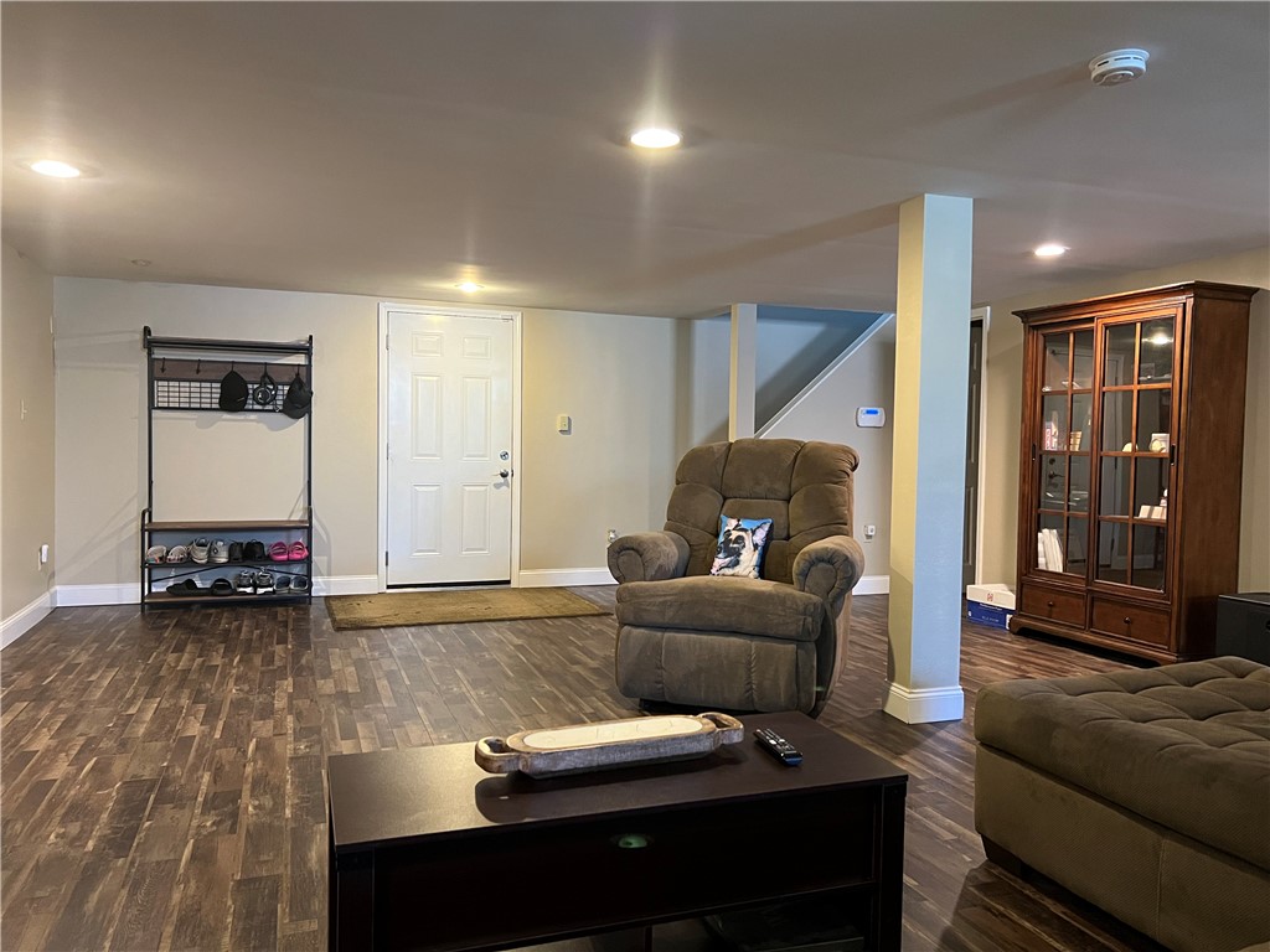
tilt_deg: -3.0
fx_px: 954
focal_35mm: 26
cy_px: 476
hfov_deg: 67.3
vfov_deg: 53.1
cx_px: 635
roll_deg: -0.2
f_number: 1.5
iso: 500
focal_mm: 5.7
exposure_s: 1/60
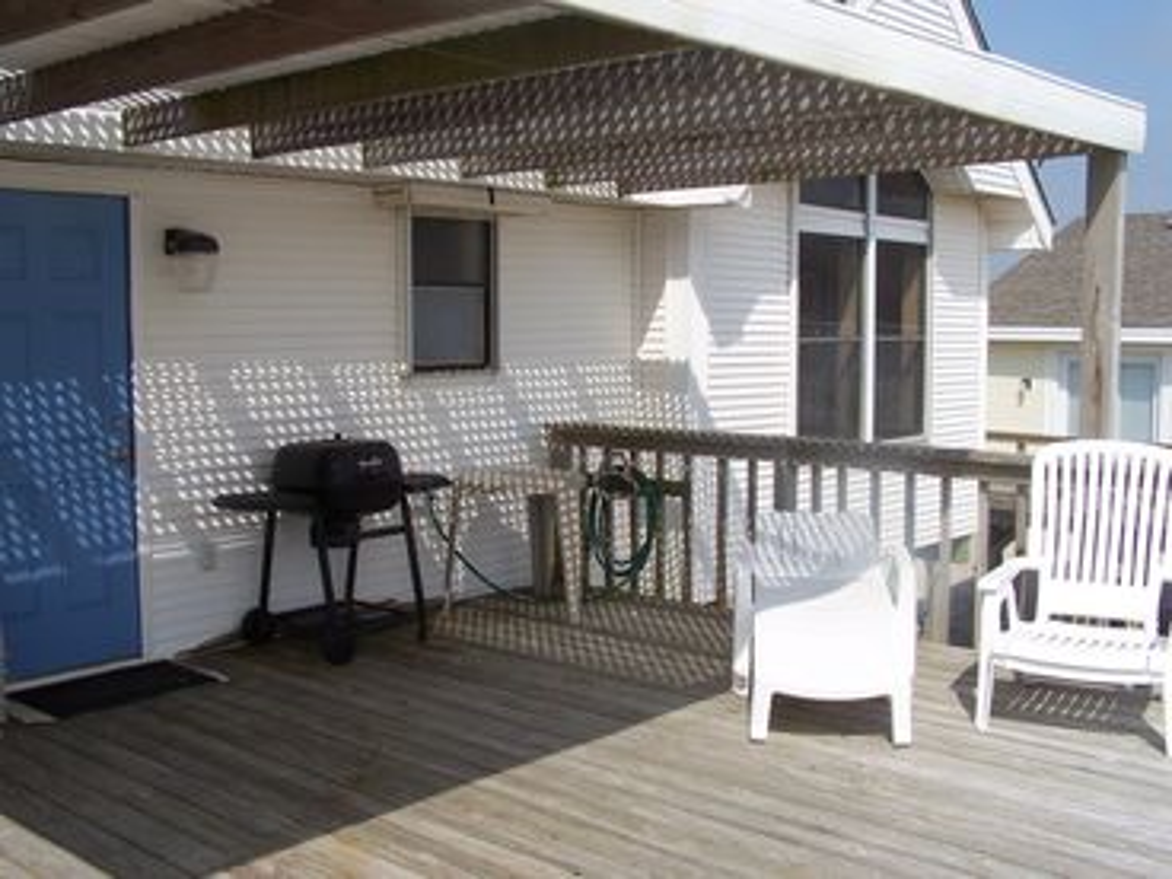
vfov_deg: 37.7
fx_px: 1287
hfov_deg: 49.0
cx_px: 586
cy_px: 440
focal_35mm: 38
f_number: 5.6
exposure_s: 1/750
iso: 80
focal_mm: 6.3
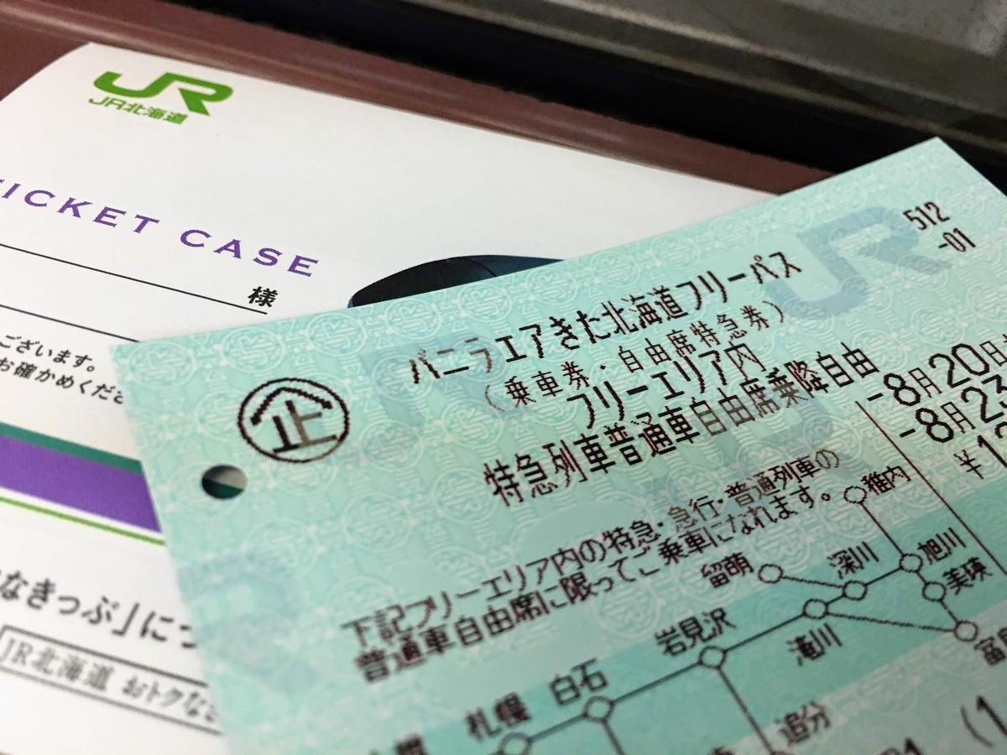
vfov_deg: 48.2
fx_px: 844
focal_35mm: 29
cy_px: 378
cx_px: 504
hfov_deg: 61.7
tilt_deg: -48.3
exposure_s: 1/15
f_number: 2.2
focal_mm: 4.15
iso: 64
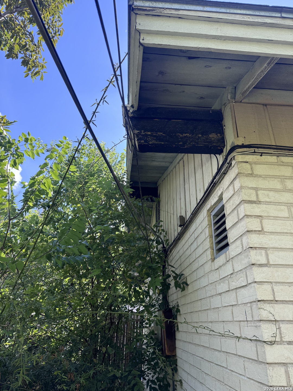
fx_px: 271
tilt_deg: +26.1
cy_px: 196
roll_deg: -0.4
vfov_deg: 71.6
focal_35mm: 24
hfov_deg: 56.8
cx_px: 146
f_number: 1.78
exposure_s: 1/693
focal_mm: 6.76
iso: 80
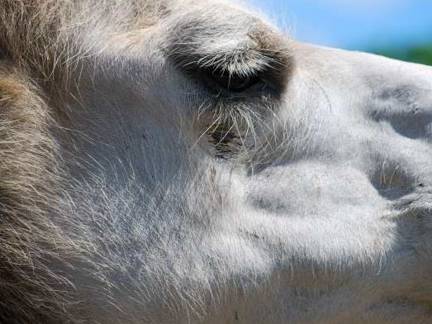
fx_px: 4765
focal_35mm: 382
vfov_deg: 3.9
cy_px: 122
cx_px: 232
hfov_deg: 5.2
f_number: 5.6
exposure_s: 1/500
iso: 110
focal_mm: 135
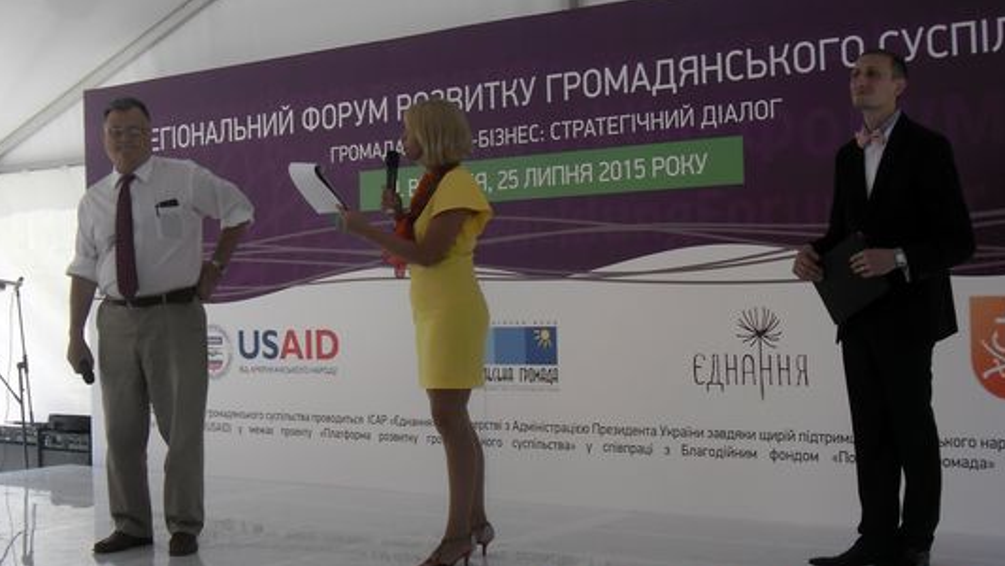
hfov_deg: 38.5
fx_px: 1439
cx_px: 464
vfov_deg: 22.2
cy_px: 296
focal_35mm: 54
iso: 100
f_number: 4.5
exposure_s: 1/56
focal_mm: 7.8
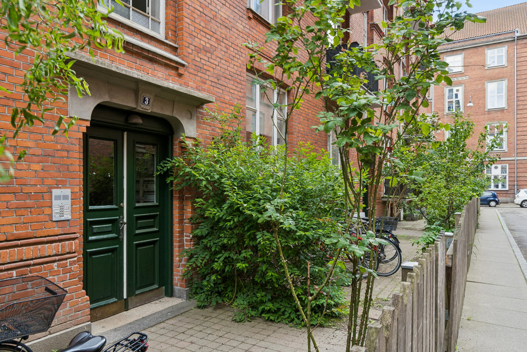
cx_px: 264
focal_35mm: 24
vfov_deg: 53.1
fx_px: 351
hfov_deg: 73.7
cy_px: 176
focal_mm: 16
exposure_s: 1/20
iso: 200
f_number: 8
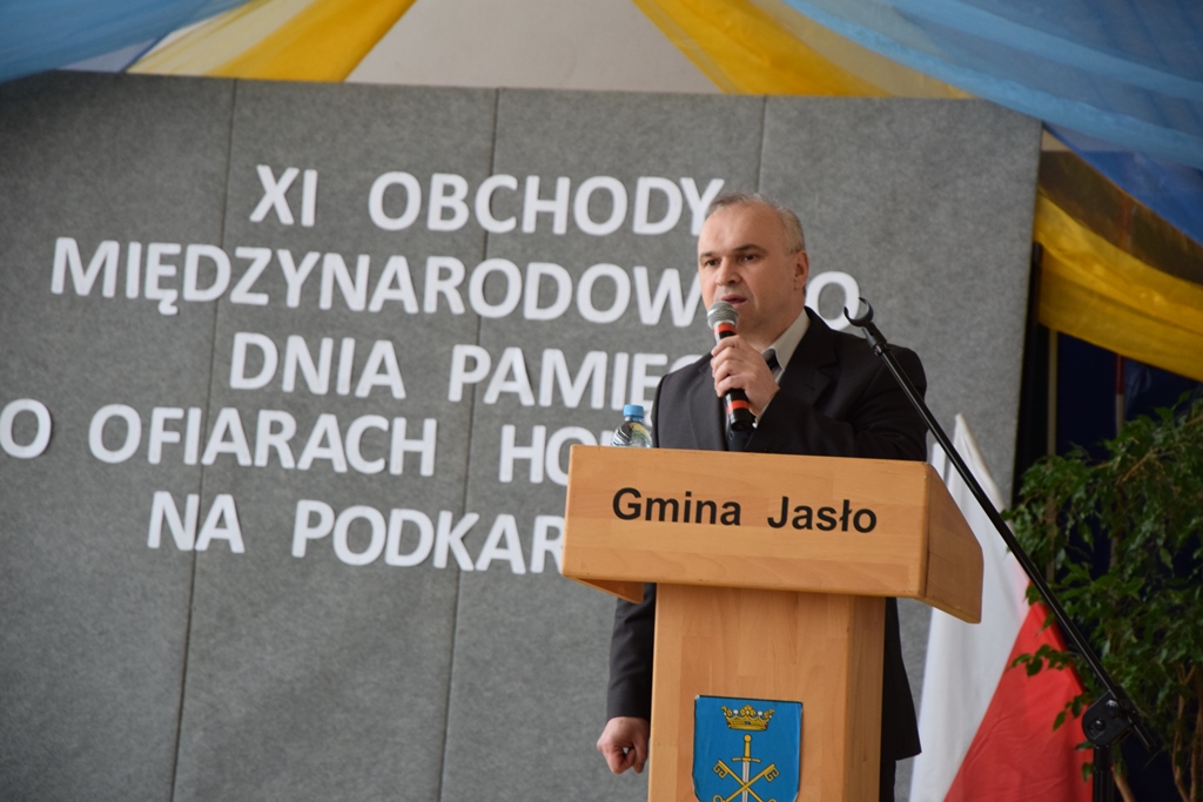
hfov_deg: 13.0
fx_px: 5264
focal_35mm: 158
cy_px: 401
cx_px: 602
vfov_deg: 8.7
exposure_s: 1/60
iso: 720
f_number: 5.6
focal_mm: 105
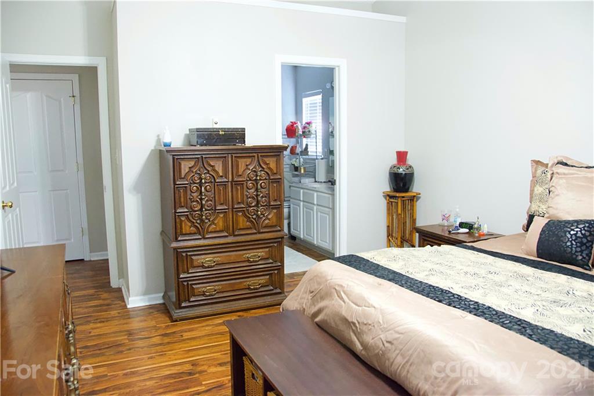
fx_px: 445
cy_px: 198
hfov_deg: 67.4
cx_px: 297
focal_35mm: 27
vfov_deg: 47.9
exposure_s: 1/50
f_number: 3.5
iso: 6400
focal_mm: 18
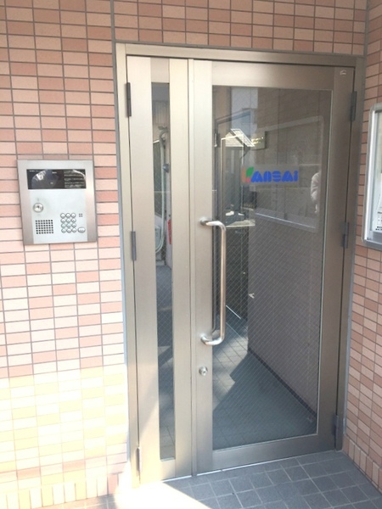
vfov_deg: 61.7
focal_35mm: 29
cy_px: 254
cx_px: 191
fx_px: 427
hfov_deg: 48.2
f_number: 2.2
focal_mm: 4.15
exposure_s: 1/391
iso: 32
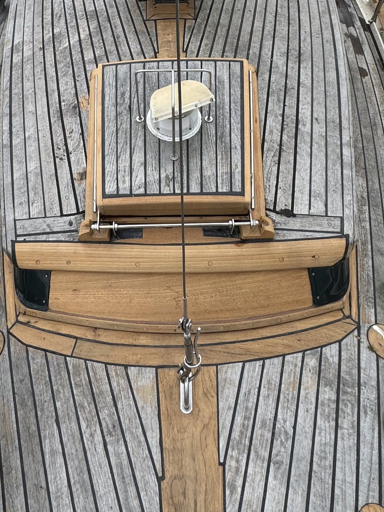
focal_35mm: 31
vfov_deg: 51.0
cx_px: 151
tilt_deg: -38.9
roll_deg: -1.2
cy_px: 43
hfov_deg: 45.2
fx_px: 458
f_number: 2.2
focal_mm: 2.22
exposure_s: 1/921
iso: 40
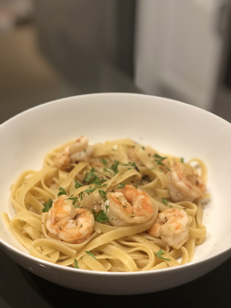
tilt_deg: -34.2
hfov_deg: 28.0
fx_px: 463
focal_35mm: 52
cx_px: 116
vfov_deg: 36.8
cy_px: 154
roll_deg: -1.1
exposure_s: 1/30
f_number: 2.4
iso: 125
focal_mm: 6
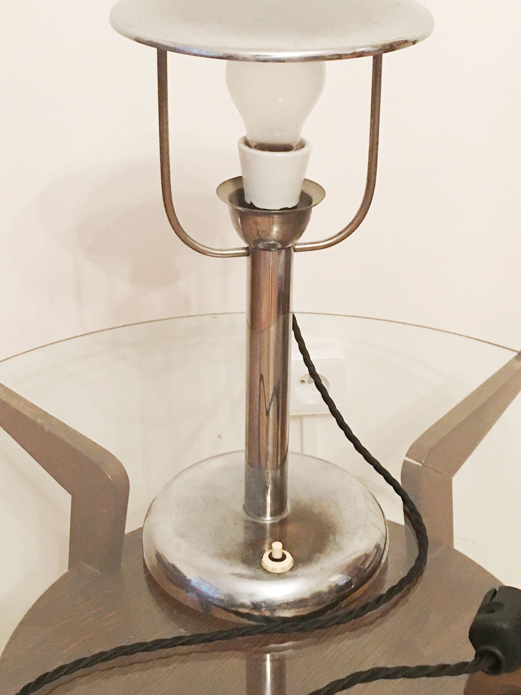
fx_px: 1084
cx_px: 248
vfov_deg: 35.3
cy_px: 251
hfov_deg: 27.0
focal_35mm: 54
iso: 80
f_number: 2.2
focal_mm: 4.15
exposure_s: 1/10
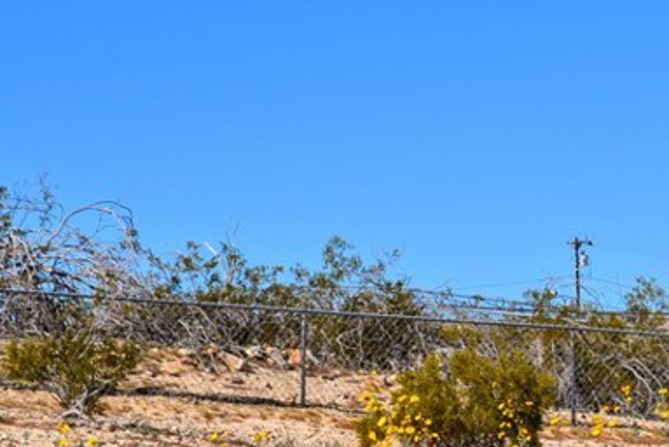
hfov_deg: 9.3
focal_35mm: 220
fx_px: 4098
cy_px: 334
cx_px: 641
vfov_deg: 6.2
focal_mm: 55
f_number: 9
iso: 100
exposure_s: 1/320
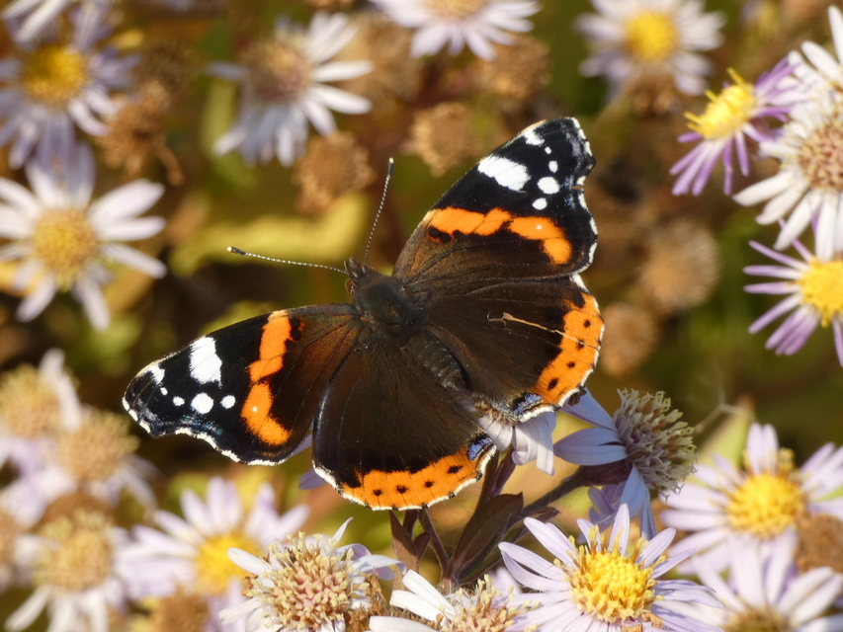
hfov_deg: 6.4
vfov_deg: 4.8
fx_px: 7526
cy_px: 316
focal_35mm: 309
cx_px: 422
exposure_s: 1/80
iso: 80
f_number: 5.6
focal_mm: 55.4
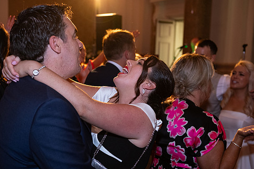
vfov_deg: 25.0
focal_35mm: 54
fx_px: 381
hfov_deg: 36.8
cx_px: 108
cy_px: 99
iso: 1250
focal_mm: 45
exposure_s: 1/160
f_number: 3.5
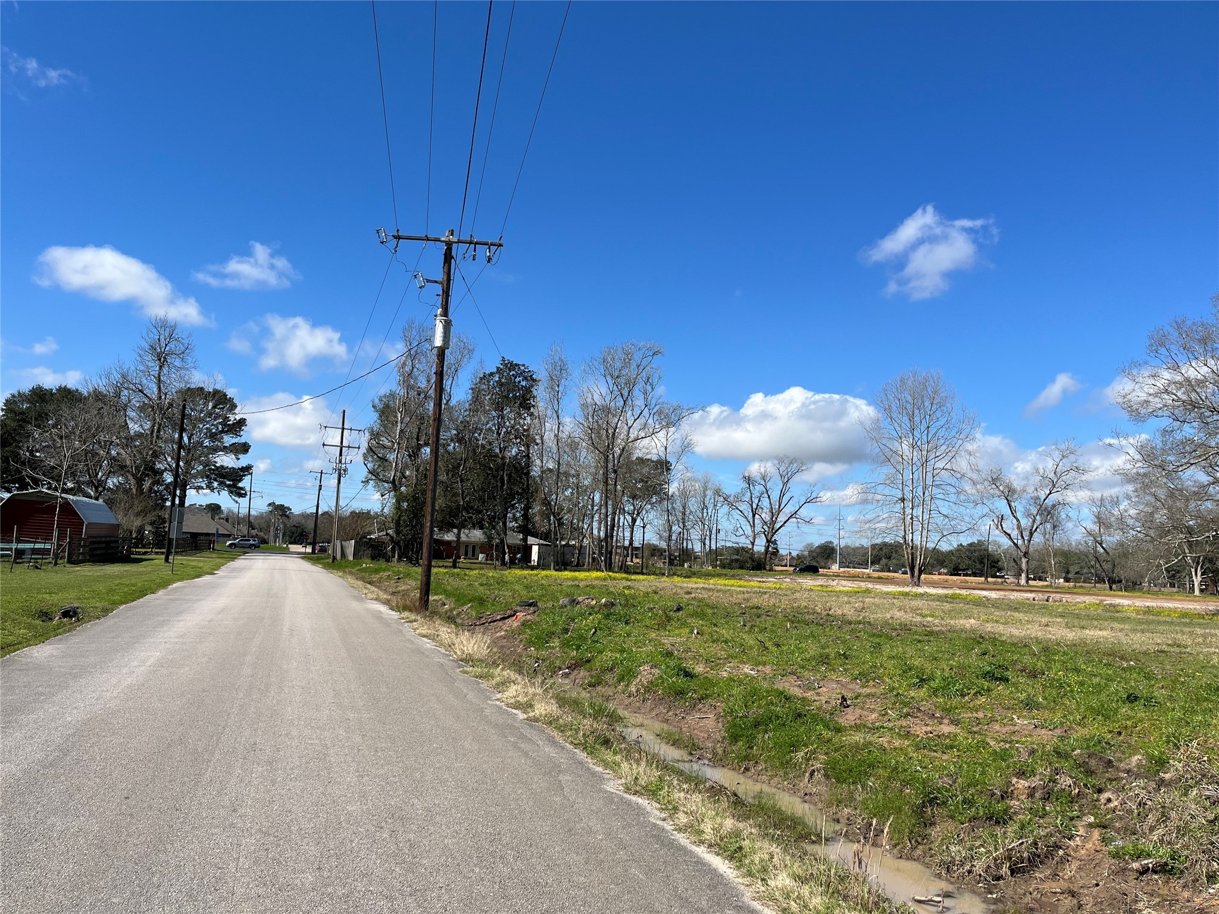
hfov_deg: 67.3
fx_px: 916
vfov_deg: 53.1
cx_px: 610
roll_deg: -3.0
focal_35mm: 26
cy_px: 457
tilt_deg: +4.4
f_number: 1.6
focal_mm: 5.1
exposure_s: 1/4149
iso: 50
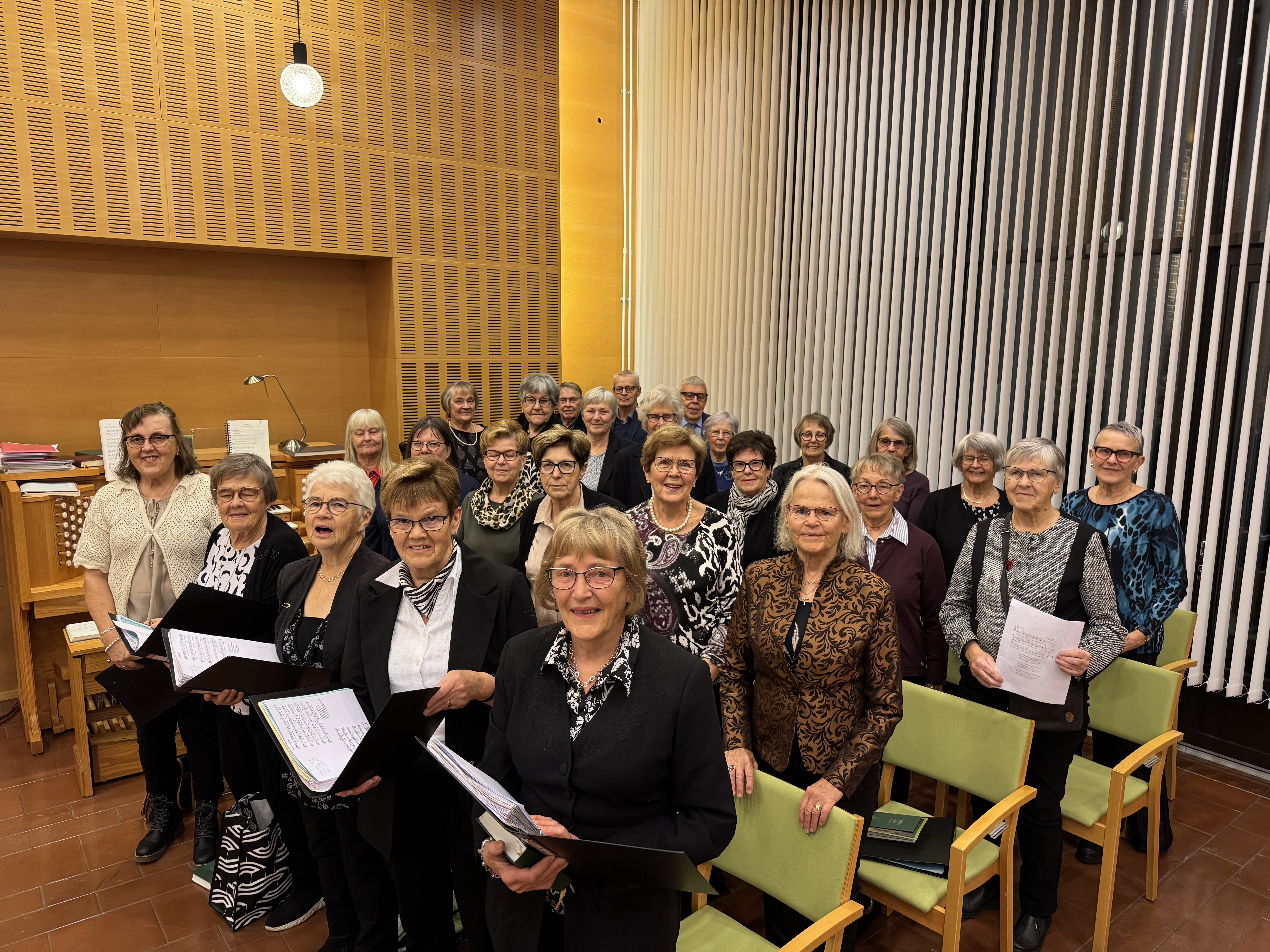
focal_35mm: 24
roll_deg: -0.4
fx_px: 881
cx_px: 635
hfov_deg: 71.6
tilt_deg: -9.0
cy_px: 476
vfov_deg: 56.8
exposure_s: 1/50
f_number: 1.78
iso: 250
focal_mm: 6.76
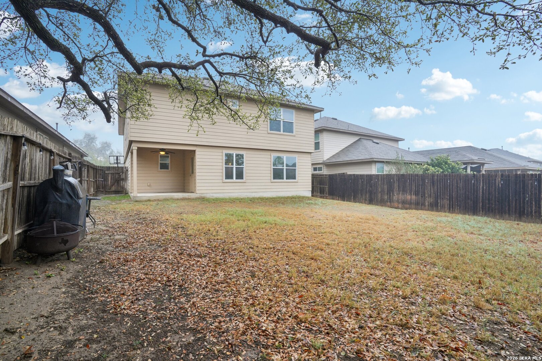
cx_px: 271
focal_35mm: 16
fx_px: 241
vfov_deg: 73.7
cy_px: 180
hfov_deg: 96.7
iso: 200
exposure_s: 1/45
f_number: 8
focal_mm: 16
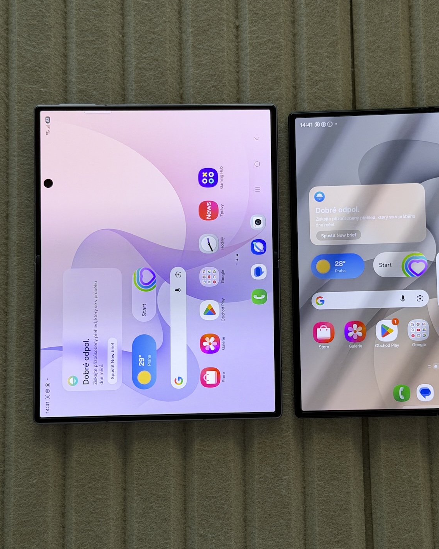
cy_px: 274
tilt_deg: -82.5
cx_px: 299
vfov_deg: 30.0
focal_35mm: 63
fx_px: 1023
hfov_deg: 24.1
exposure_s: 1/333
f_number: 1.78
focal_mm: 6.76
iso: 64
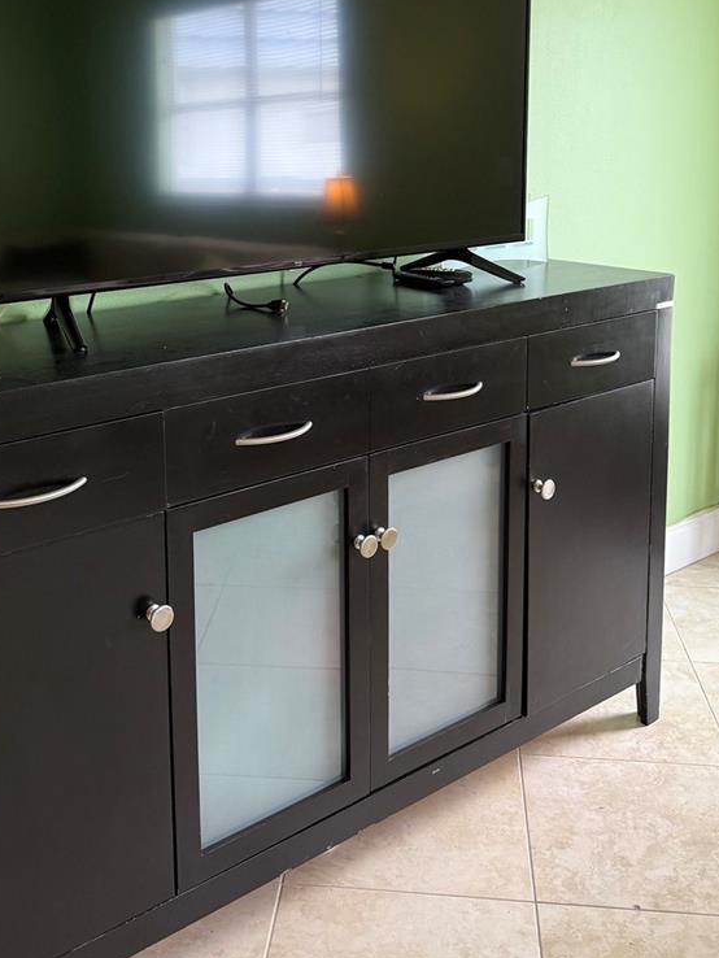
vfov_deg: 46.7
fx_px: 1079
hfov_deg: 36.8
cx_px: 315
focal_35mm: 39
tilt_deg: -9.3
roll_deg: +0.7
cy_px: 287
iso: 200
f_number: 1.78
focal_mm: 6.76
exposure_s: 1/60
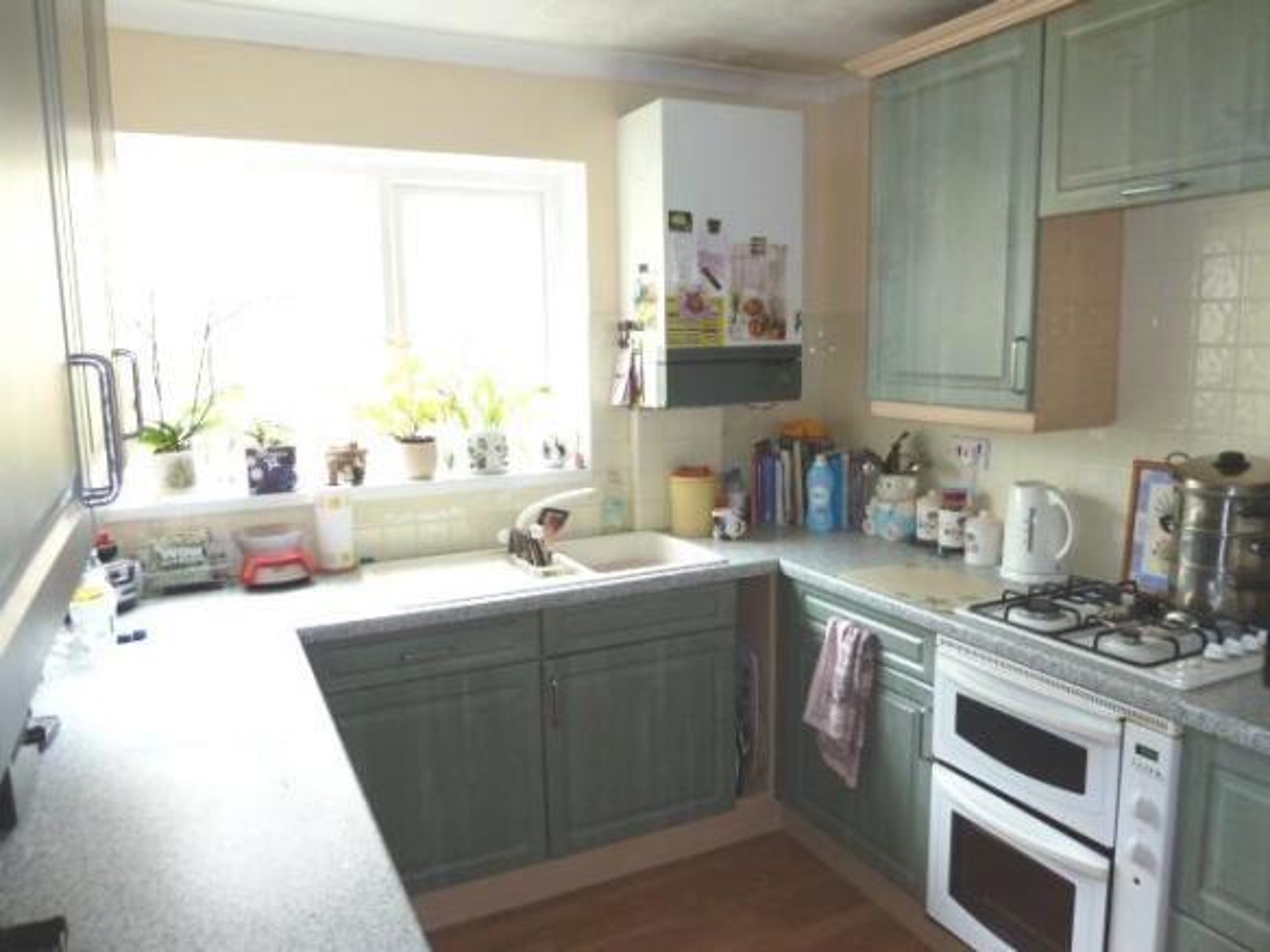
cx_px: 635
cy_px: 476
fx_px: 917
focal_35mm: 25
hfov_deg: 69.4
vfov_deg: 54.9
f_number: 3.3
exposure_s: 1/30
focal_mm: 4.1
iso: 125
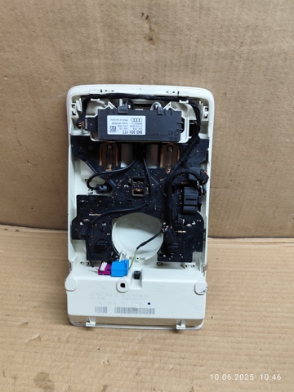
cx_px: 147
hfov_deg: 58.9
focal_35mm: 23
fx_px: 260
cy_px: 196
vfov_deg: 73.9
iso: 250
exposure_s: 1/120
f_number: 1.65
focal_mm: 6.19
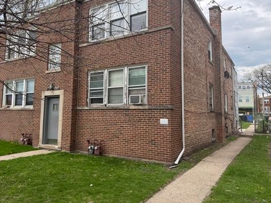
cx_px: 120
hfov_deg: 63.3
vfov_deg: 49.6
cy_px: 89
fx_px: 219
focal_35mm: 28
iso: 80
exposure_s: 1/864
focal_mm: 6.76
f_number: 1.78
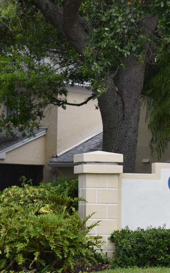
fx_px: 1477
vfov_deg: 10.5
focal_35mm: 199
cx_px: 232
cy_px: 187
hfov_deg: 6.5
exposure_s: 1/250
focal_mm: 55
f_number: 8
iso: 200
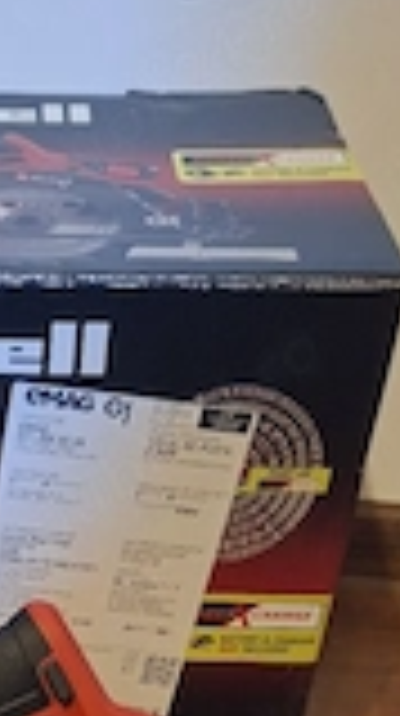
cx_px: -85
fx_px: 1192
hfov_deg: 18.1
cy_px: 847
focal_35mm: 63
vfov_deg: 29.1
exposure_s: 1/24
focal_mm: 5.54
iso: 500
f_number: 1.8
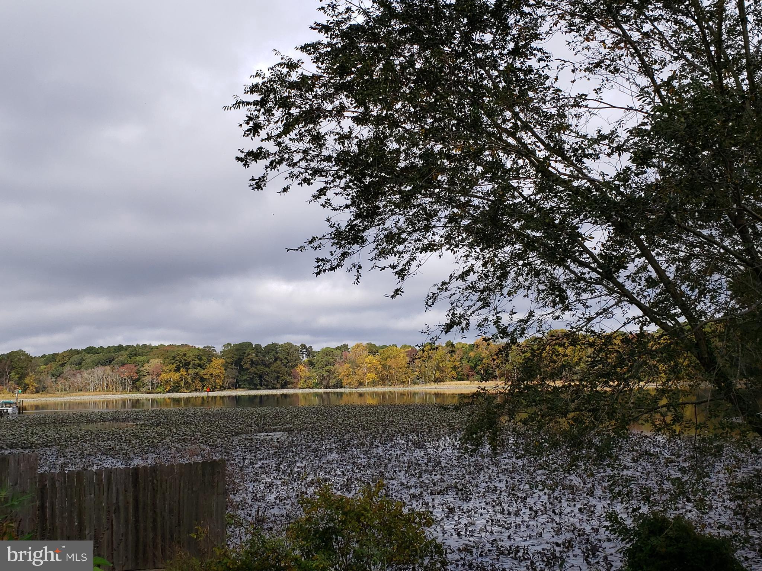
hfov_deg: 67.3
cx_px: 381
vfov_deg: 53.1
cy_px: 286
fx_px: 572
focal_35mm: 26
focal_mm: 4.3
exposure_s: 1/1457
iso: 50
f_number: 2.4
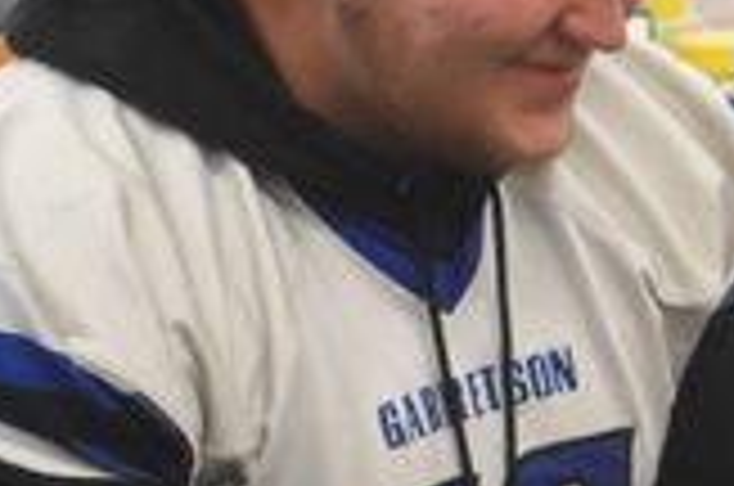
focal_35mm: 189
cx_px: 1135
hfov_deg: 10.5
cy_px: 992
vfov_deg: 7.0
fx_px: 3846
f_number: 3.5
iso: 3200
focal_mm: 20
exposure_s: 1/250
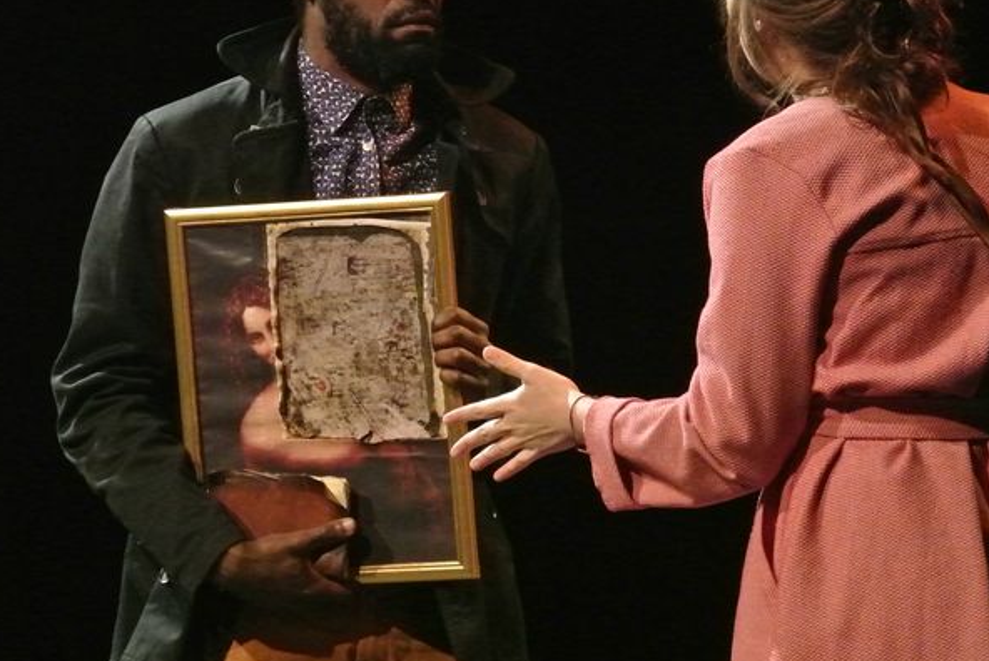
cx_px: 431
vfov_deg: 5.7
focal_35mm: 242
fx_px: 6655
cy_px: 225
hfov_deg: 8.5
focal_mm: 66.4
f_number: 4.5
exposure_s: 1/100
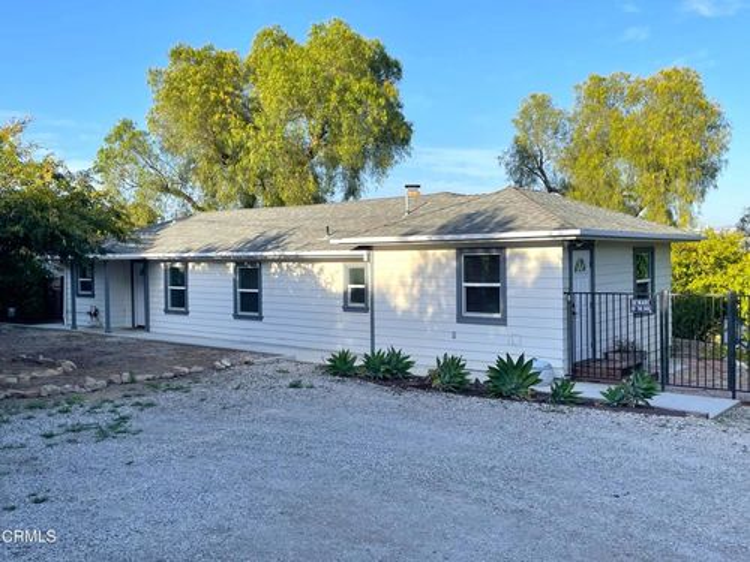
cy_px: 281
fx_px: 715
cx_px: 375
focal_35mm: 33
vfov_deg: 42.9
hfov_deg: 55.4
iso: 32
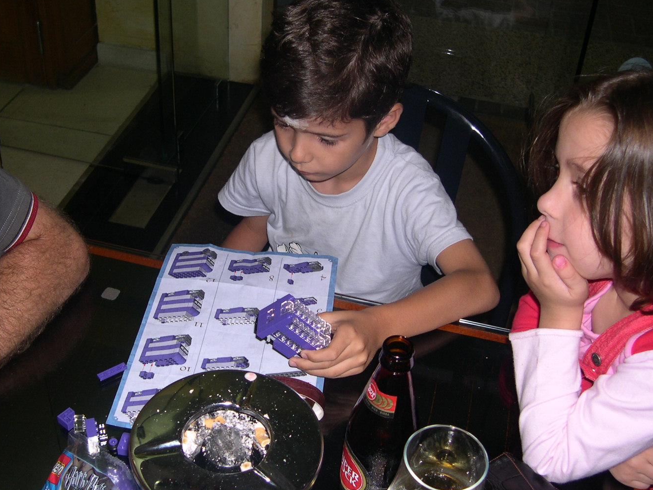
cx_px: 286
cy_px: 236
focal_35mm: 46
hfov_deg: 41.2
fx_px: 868
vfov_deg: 31.5
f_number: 2.8
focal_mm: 8
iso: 100
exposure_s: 1/60
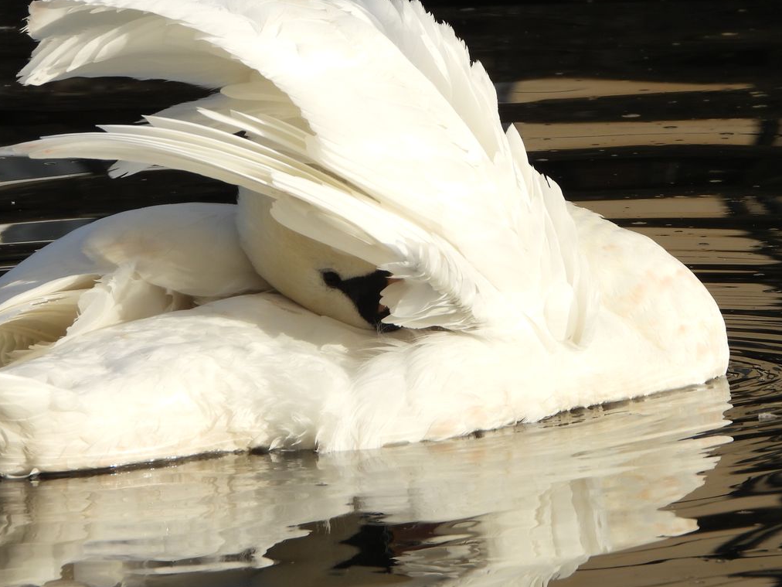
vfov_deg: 2.0
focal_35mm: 759
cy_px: 230
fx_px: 17146
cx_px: 400
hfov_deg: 2.6
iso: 100
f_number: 5
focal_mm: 108
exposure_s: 1/320
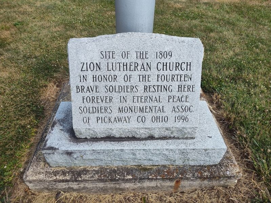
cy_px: 102
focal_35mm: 23
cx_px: 136
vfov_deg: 58.9
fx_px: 180
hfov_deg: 73.9
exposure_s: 1/847
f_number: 1.8
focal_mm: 5.56
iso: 100
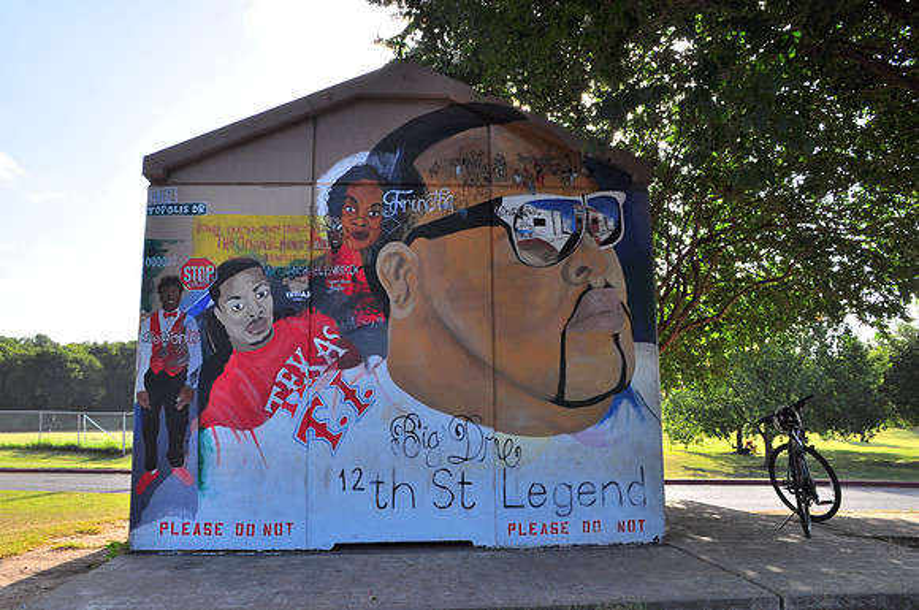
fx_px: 765
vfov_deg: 43.5
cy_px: 305
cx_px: 460
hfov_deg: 62.0
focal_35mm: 30
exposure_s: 1/50
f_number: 18
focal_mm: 20
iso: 200
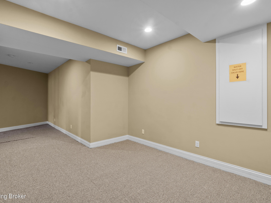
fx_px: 133
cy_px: 99
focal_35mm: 17
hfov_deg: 91.0
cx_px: 130
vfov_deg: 74.7
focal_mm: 10
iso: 400
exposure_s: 2
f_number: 11
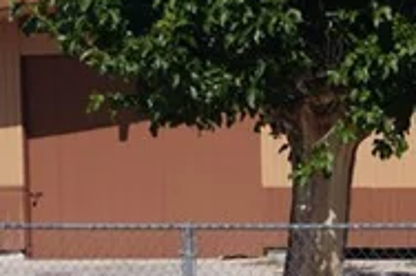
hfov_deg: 8.5
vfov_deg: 6.0
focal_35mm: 229
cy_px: 266
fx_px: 2644
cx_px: 876
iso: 100
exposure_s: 1/1000
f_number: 5.6
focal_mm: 28
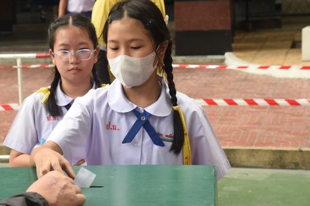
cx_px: 130
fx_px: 886
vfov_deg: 13.3
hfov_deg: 19.8
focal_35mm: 103
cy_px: 98
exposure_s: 1/125
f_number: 10
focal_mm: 82
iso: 800
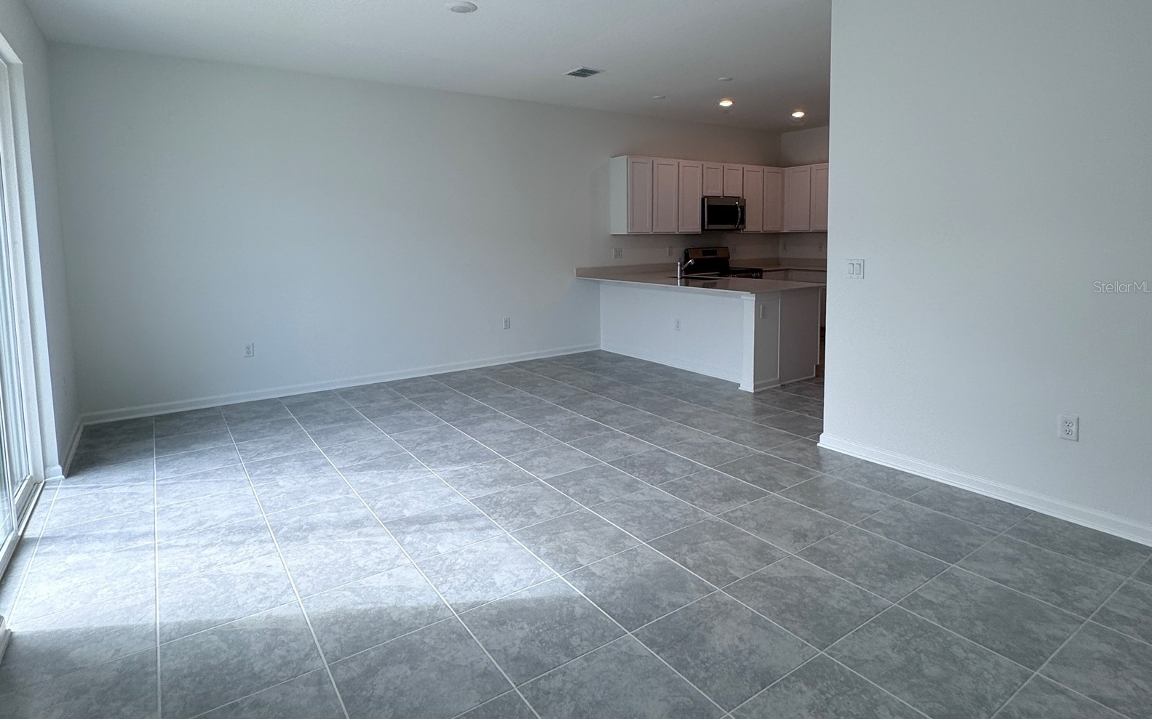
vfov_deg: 73.9
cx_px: 580
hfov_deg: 101.5
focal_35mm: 15
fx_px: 471
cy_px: 286
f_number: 2.2
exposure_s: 1/145
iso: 40
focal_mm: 2.22
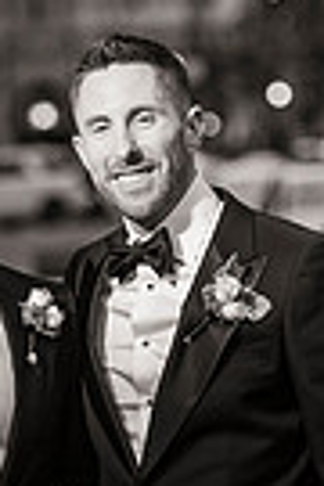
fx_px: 4266
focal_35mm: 316
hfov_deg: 4.3
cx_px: 70
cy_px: 194
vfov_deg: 6.5
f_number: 2.8
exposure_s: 1/4000
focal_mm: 95
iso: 800
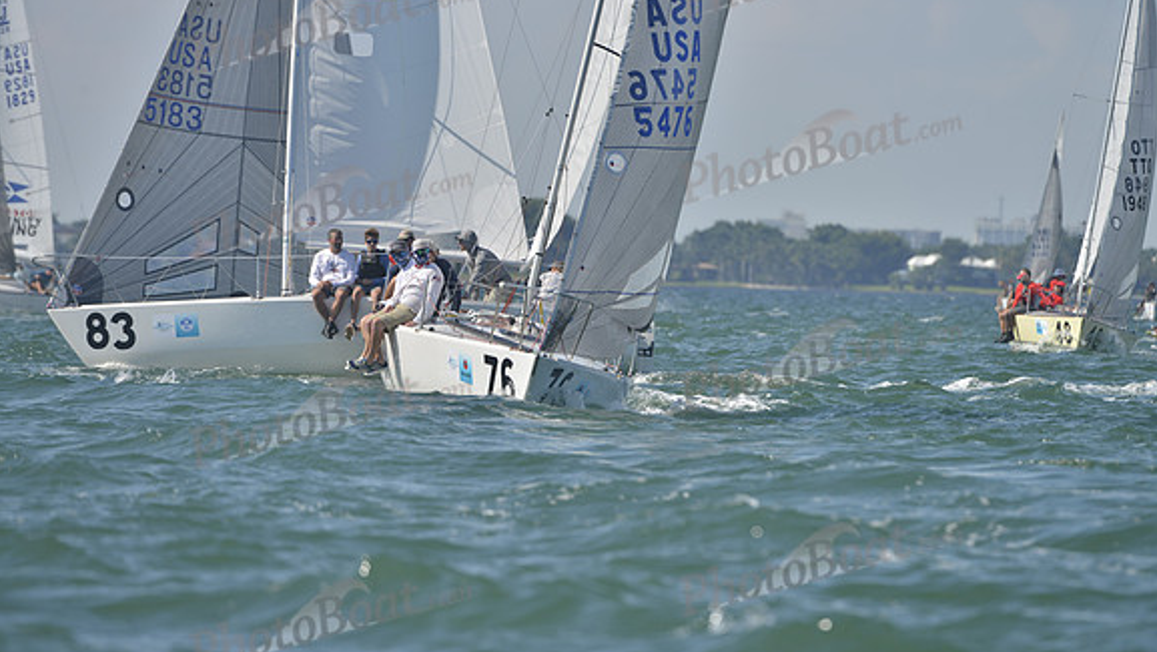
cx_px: 577
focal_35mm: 421
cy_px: 284
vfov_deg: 2.9
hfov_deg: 5.1
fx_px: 12920
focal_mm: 400
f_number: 5.6
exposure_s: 1/1250
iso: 200
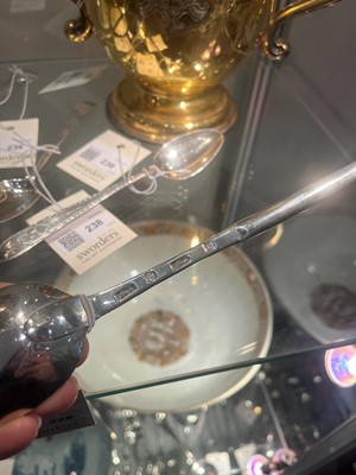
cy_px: 238
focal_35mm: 26
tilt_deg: -48.1
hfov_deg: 53.1
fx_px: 357
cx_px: 178
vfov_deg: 67.3
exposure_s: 1/123
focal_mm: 5.1
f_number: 1.6
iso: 32
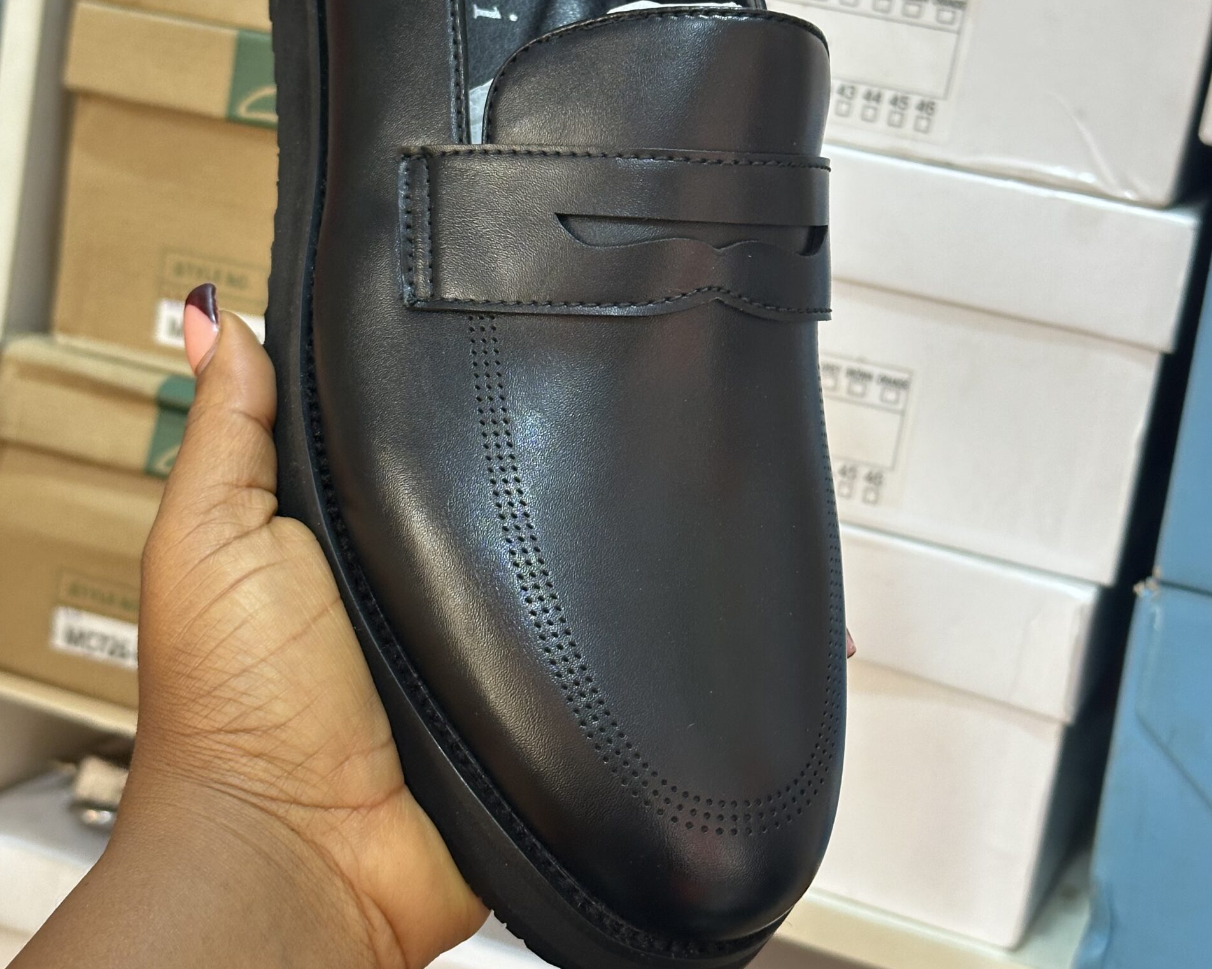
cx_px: 606
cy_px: 308
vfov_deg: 24.1
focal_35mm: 63
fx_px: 2260
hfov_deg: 30.0
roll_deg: -8.8
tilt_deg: -8.5
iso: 125
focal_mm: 6.86
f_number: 1.78
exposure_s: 1/60
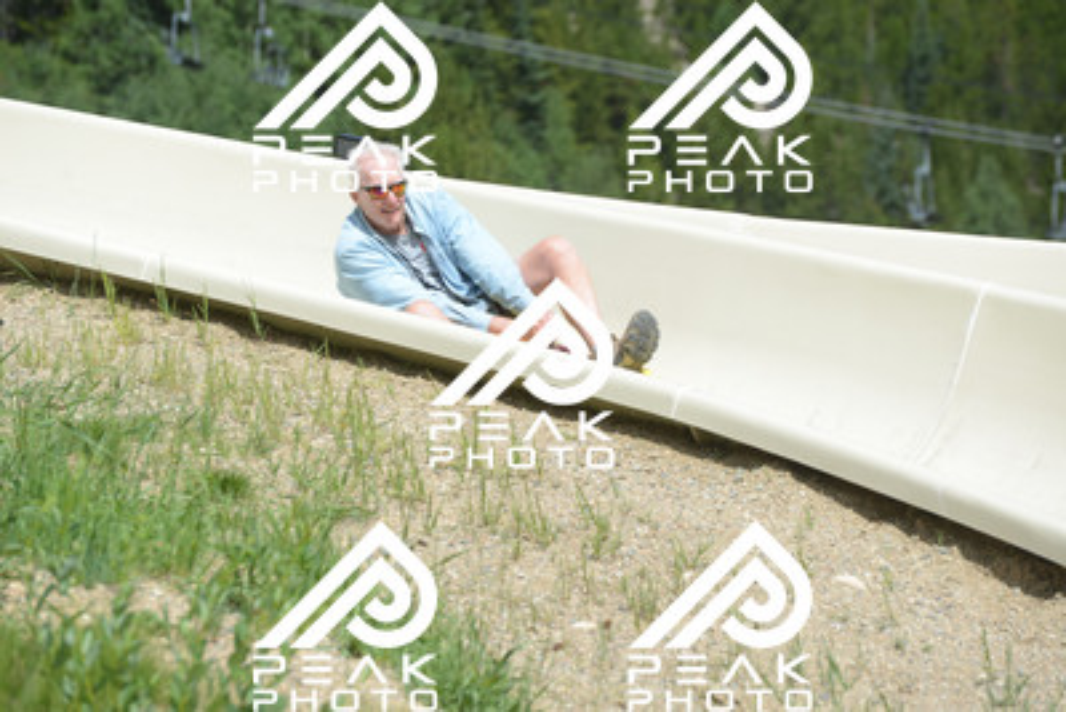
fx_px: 5776
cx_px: 533
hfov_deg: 10.5
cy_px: 356
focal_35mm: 195
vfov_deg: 7.0
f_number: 6.3
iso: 180
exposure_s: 1/640
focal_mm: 195
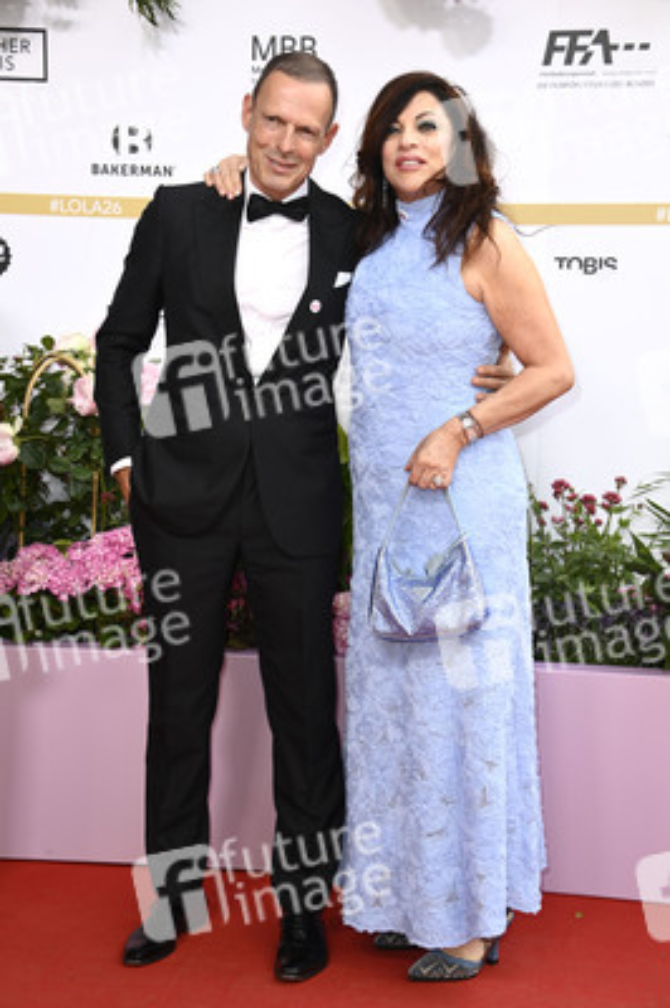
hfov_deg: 19.4
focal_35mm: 70
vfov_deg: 28.9
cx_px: 335
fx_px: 1957
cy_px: 504
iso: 640
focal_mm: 70
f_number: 5.6
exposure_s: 1/250
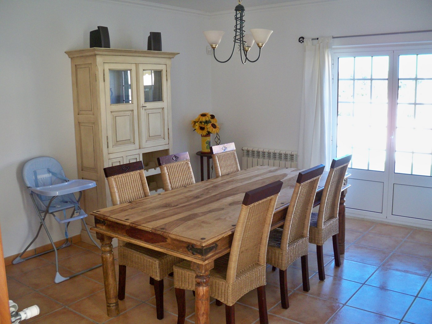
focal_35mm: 35
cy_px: 162
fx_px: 437
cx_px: 216
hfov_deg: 52.6
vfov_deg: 40.7
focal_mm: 6.3
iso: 250
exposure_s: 1/60
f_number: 3.1
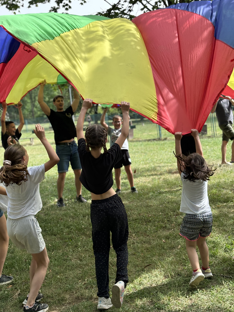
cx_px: 117
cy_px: 156
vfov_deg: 36.8
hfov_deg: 28.0
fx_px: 469
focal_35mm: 52
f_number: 1.6
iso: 32
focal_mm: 5.96
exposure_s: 1/654
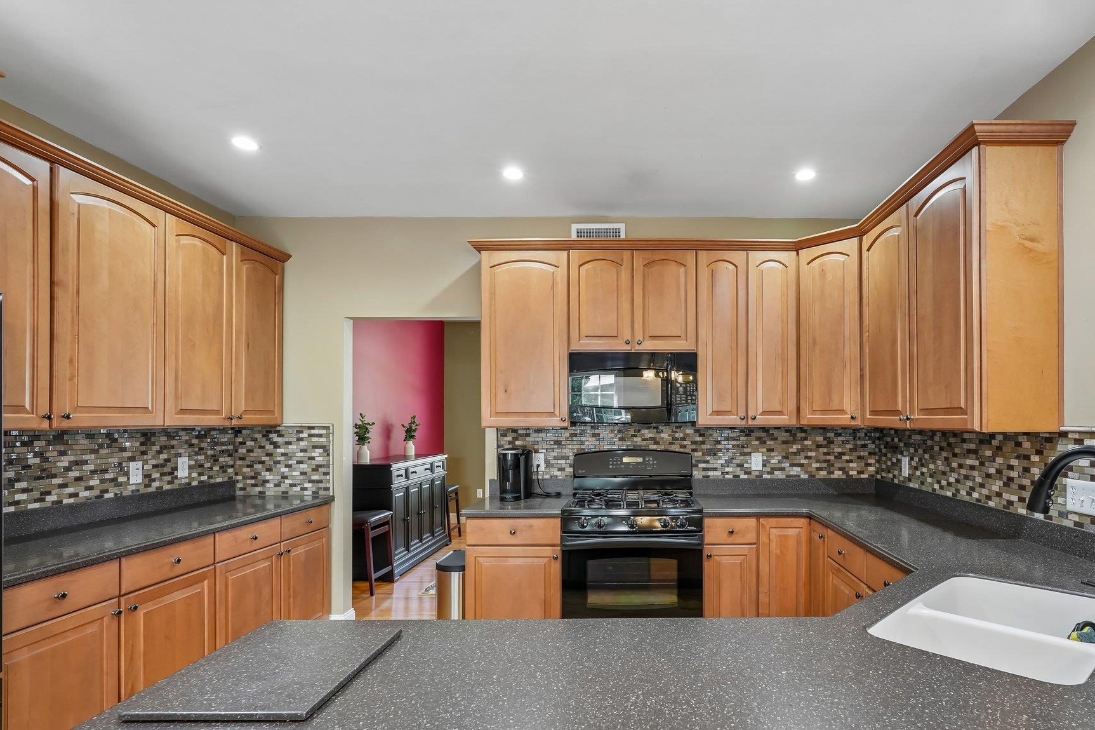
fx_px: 578
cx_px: 643
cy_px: 415
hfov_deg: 86.1
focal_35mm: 19
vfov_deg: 64.3
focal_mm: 16
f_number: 8
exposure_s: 1/4
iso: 400
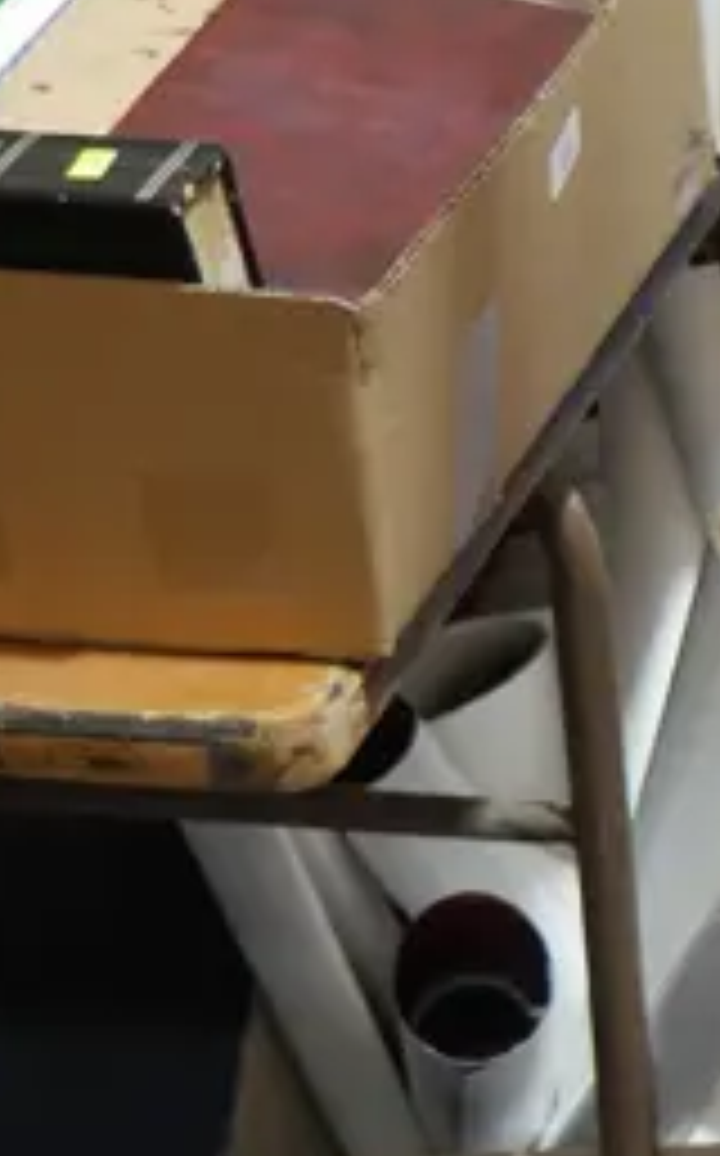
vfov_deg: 16.4
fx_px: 3998
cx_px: 1555
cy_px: 333
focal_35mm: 127
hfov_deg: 9.5
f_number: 3.6
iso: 320
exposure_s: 1/60
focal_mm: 15
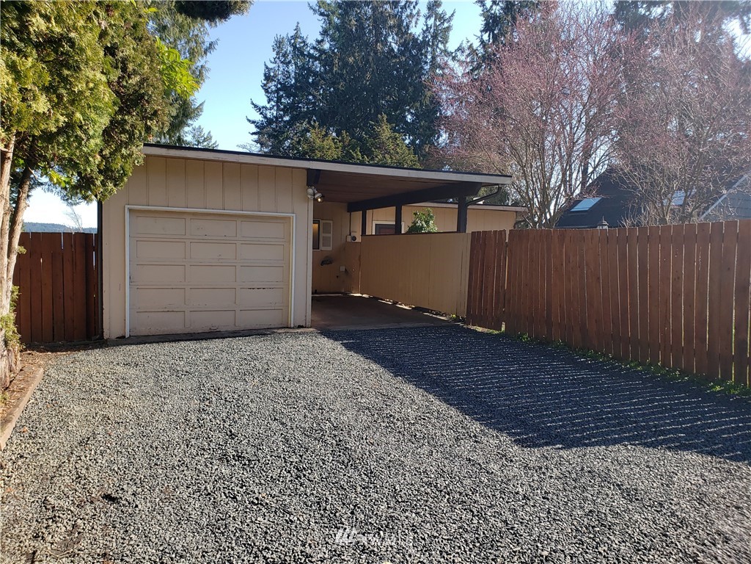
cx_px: 376
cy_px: 282
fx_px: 564
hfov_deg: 67.3
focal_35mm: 26
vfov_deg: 53.1
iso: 50
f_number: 2.4
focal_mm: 4.3
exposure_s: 1/490
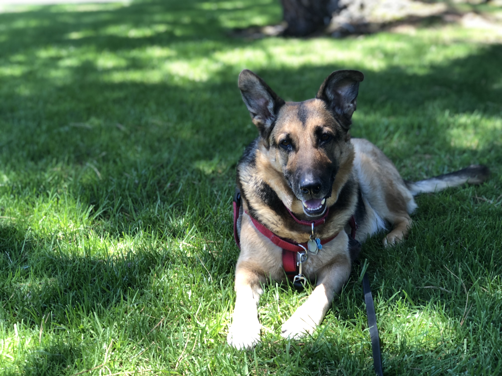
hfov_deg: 33.8
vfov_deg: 25.7
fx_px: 827
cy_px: 188
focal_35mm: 57
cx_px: 251
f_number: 2.8
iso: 32
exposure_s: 1/60
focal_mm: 6.6
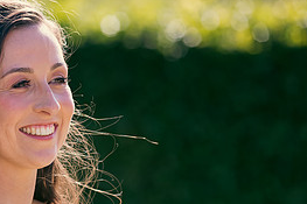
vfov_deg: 4.6
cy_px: 153
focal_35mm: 298
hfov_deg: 6.9
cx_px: -19
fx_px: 2540
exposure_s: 1/640
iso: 200
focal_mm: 135
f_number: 3.5
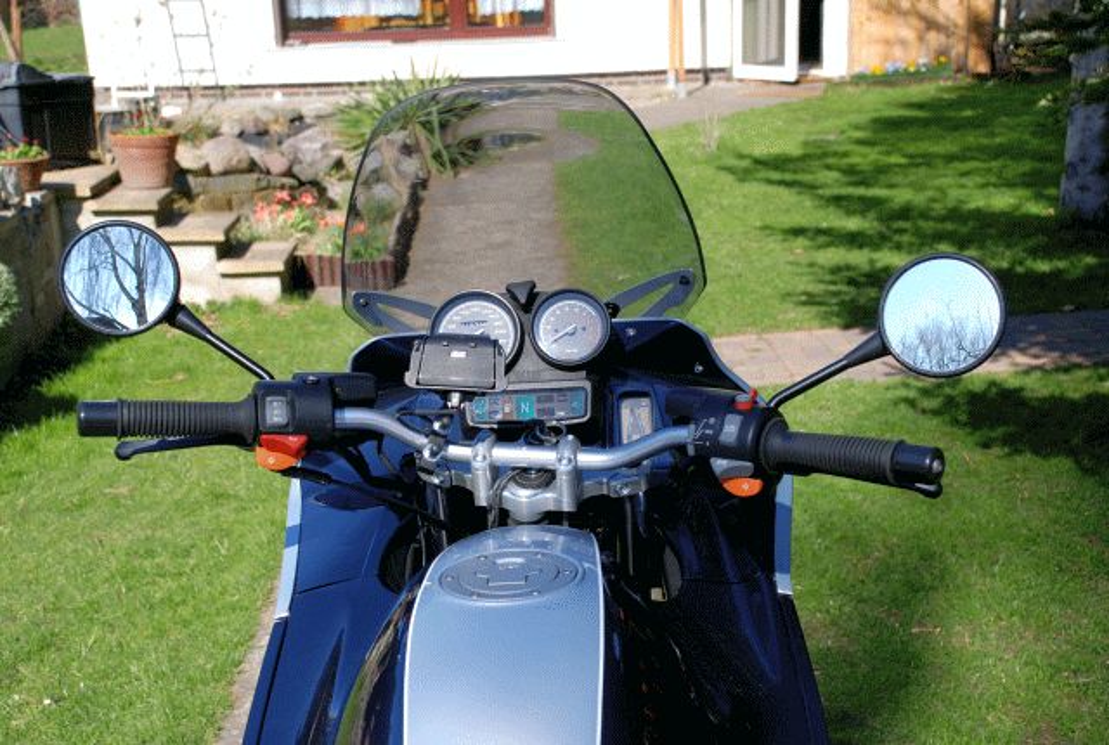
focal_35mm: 57
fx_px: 1760
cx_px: 554
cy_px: 372
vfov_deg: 23.9
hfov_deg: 35.0
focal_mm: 38
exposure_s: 1/160
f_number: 6.3
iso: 100
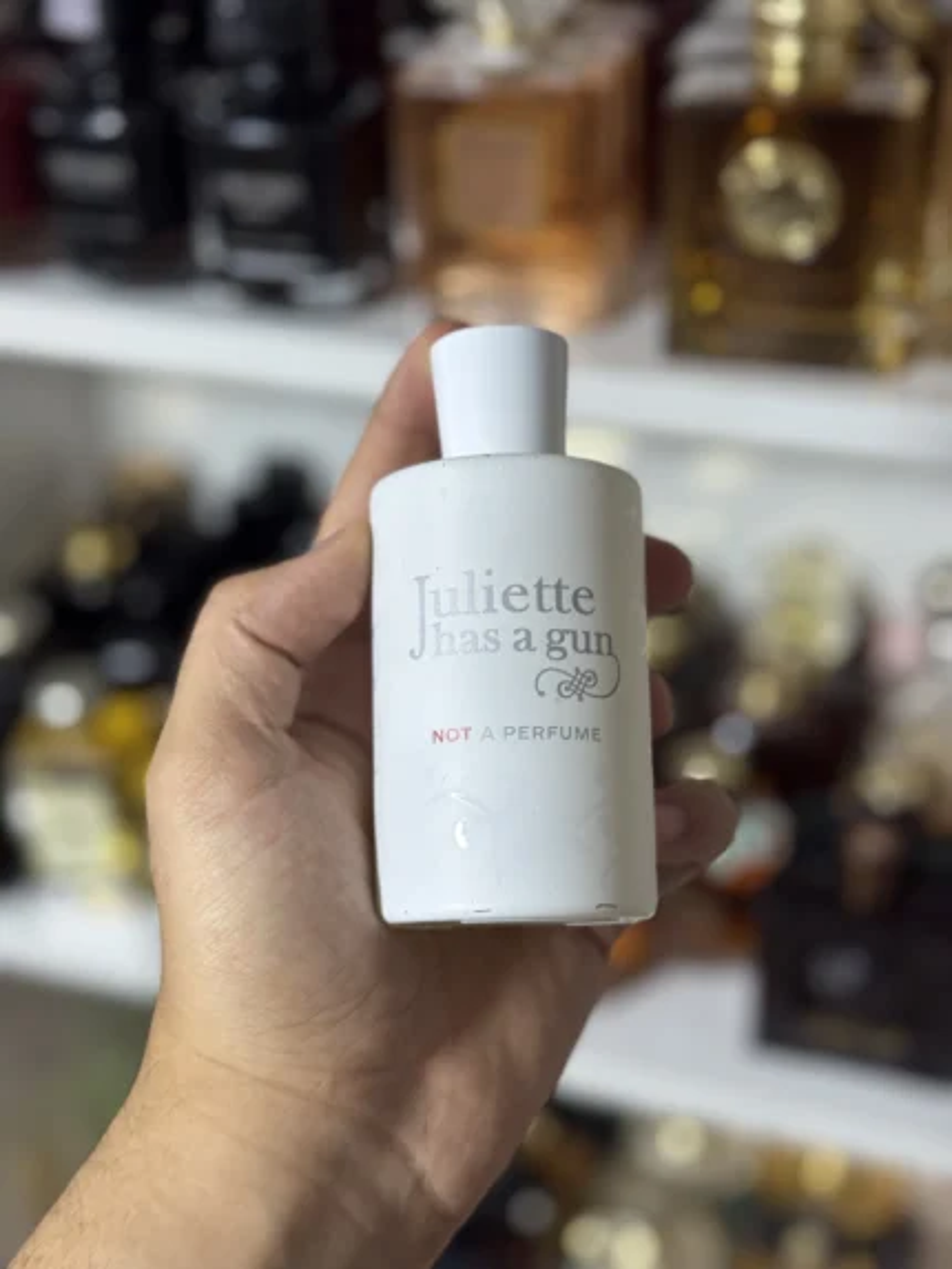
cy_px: 634
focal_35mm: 48
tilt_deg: -31.0
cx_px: 476
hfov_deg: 30.3
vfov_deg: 39.6
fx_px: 1759
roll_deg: +1.2
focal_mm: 6.76
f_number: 1.78
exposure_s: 1/50
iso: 100
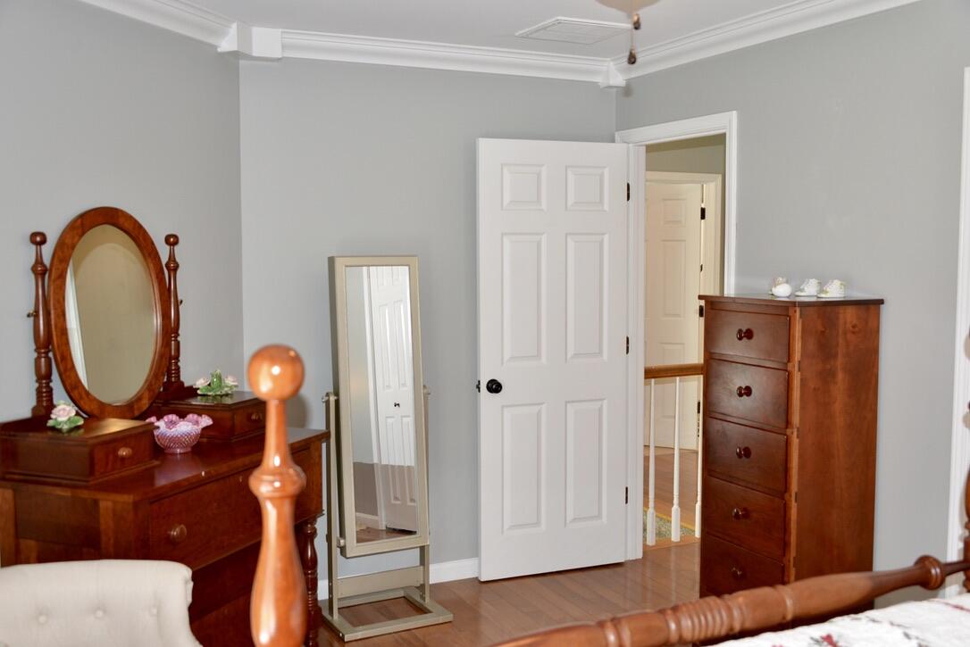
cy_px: 324
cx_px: 485
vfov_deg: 37.9
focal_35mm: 35
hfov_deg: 54.4
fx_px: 943
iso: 1100
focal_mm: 35
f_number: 5
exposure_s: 1/60
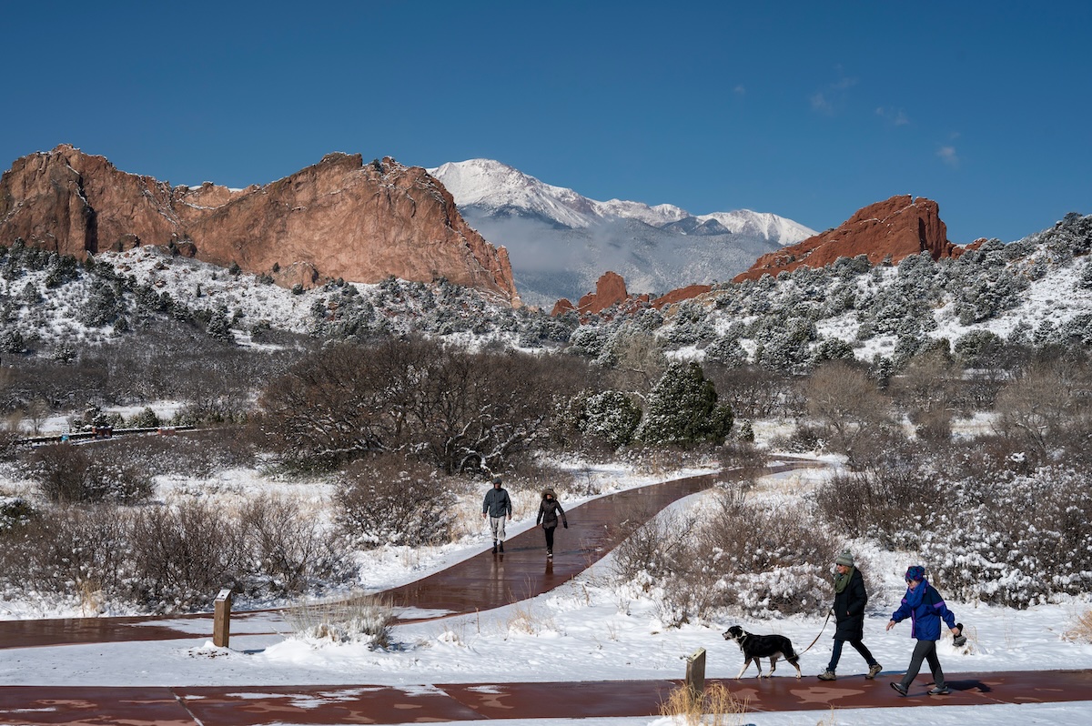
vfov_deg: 26.9
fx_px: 1515
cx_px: 546
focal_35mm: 50
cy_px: 363
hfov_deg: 39.6
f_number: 7.1
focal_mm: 50
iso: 80
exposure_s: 1/1600
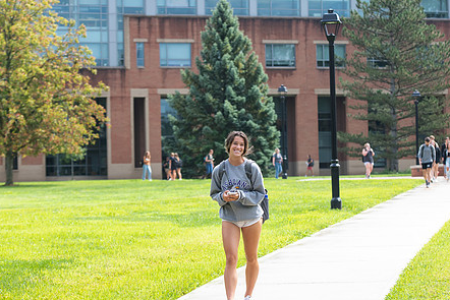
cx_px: 242
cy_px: 149
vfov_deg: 12.5
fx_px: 1375
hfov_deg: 18.6
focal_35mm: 110
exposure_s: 1/640
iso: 320
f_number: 4
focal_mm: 82
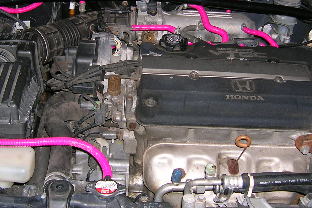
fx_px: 511
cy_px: 71
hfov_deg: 33.9
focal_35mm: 59
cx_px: 128
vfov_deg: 22.9
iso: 57
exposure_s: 1/60.1
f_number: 2.9
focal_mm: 5.7
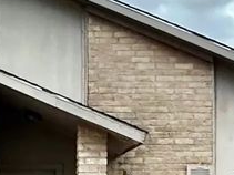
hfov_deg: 26.6
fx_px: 459
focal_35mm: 68
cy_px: 177
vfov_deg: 20.8
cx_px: -16
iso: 320
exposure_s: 1/63
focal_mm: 2.22
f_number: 2.2
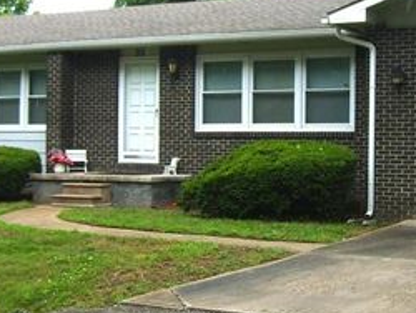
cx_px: 288
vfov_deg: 21.0
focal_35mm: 70
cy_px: 154
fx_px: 842
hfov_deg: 27.5
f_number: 2.8
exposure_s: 1/500
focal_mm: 5.8
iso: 50
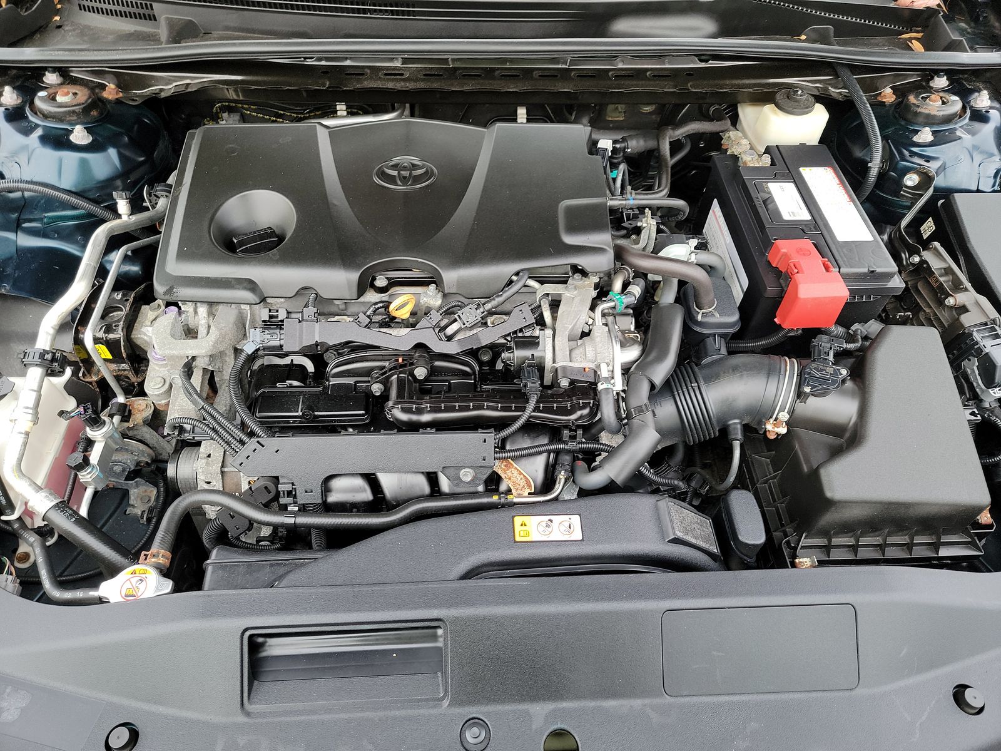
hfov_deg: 71.6
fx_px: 694
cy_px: 376
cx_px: 500
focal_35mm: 24
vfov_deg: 56.8
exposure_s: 1/59
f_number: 1.8
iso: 90
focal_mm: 6.7
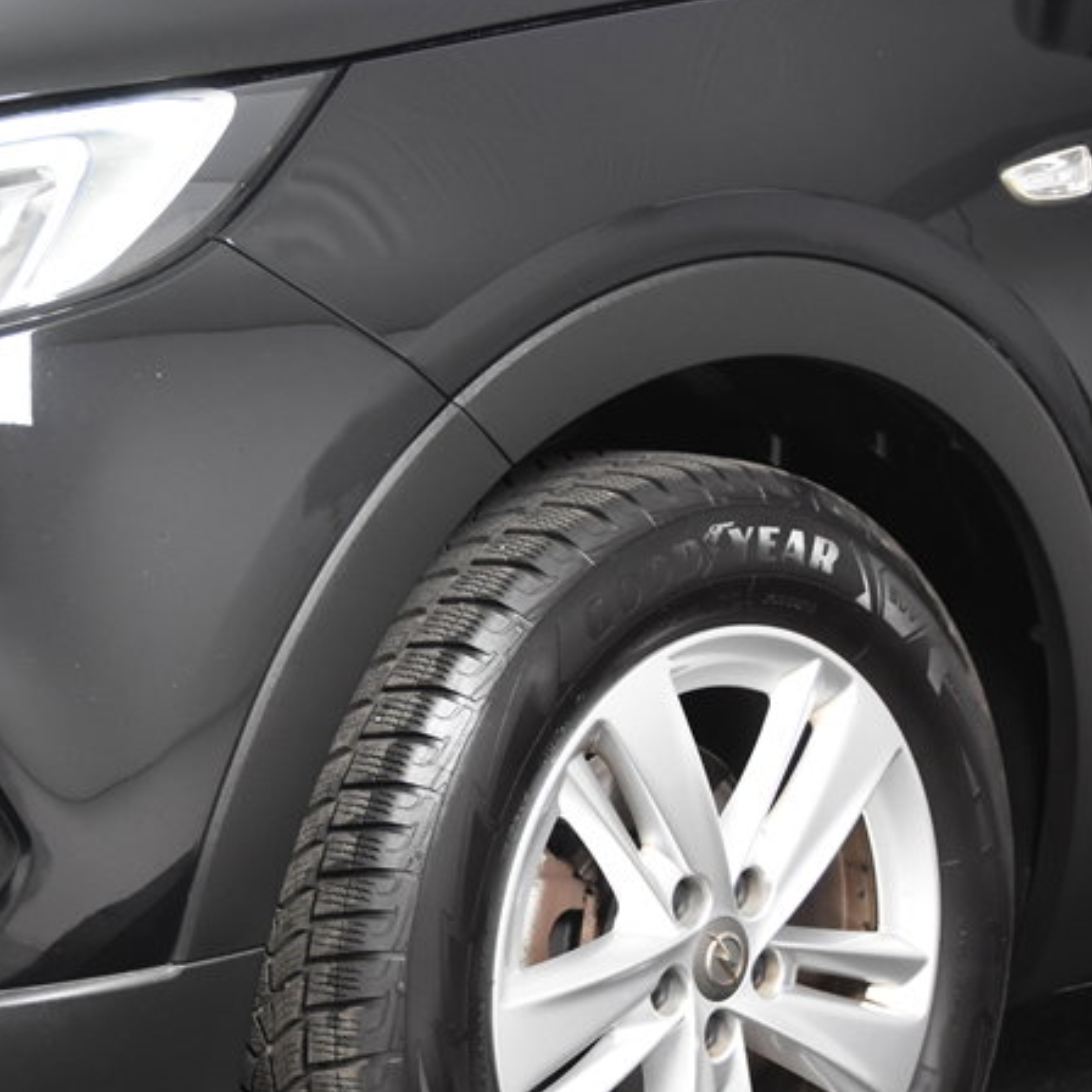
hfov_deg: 17.2
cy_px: 740
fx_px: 3533
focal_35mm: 99
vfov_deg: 17.5
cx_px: 17
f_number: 4
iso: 1600
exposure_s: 1/60
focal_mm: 34
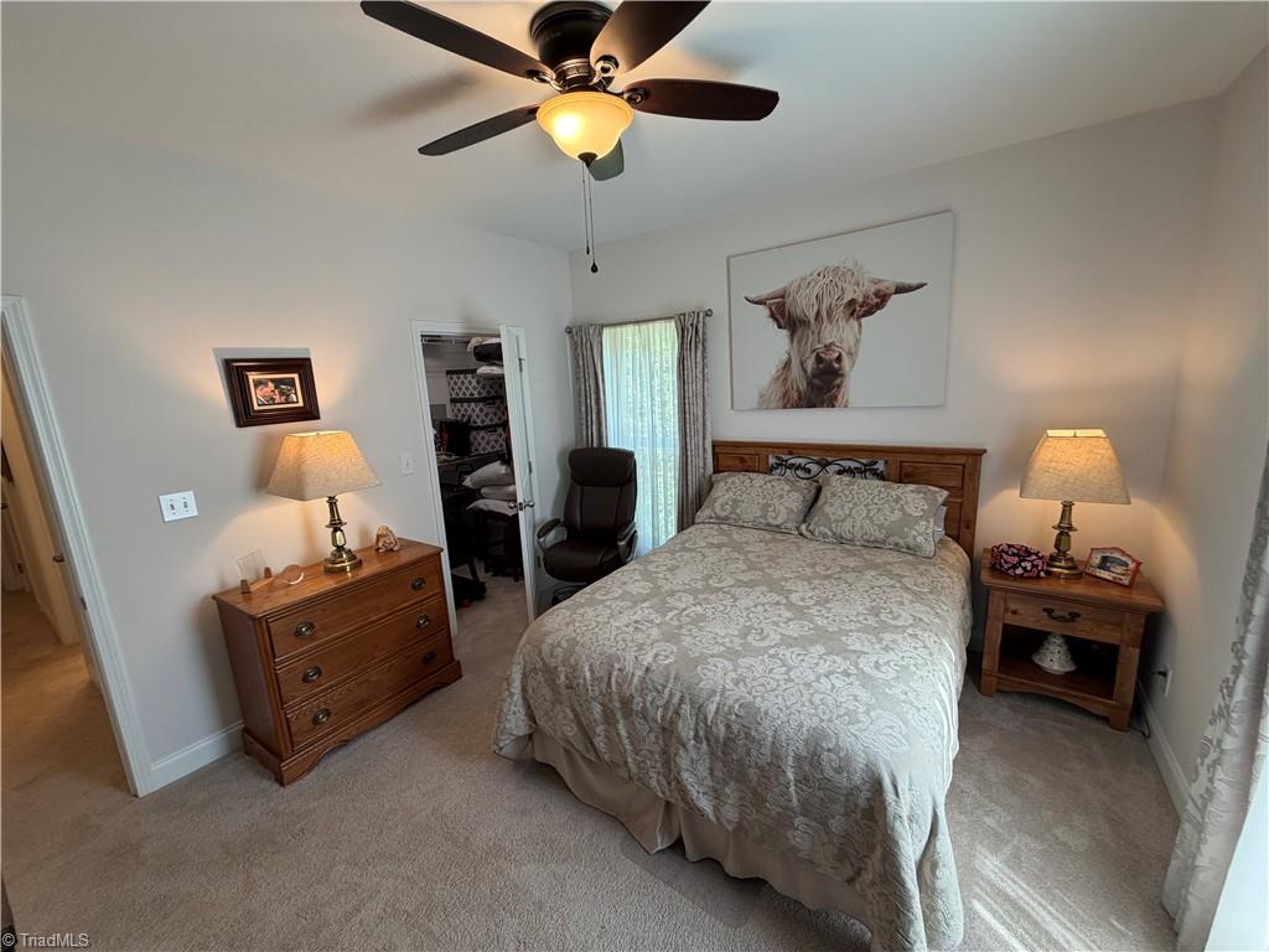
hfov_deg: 102.1
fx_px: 513
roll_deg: +3.3
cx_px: 634
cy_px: 476
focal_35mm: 14
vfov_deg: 85.7
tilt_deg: -9.9
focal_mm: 2.22
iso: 160
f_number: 2.2
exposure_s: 1/120
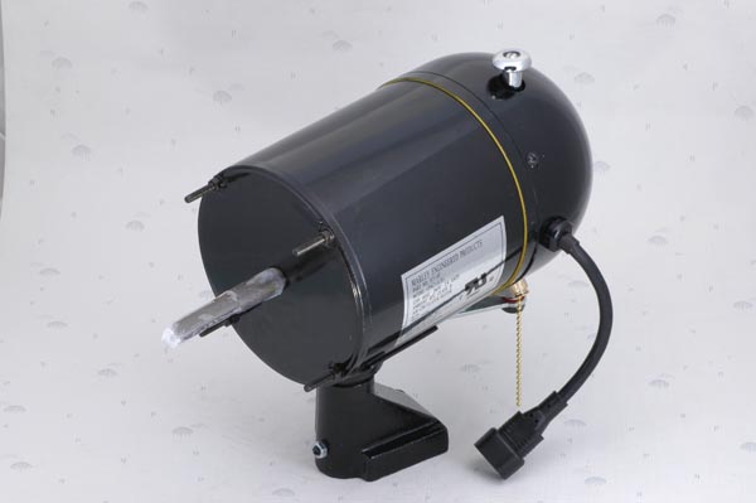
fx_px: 3147
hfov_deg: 13.7
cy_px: 252
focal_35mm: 150
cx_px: 378
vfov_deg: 9.1
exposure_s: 1/125
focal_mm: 100
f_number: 22
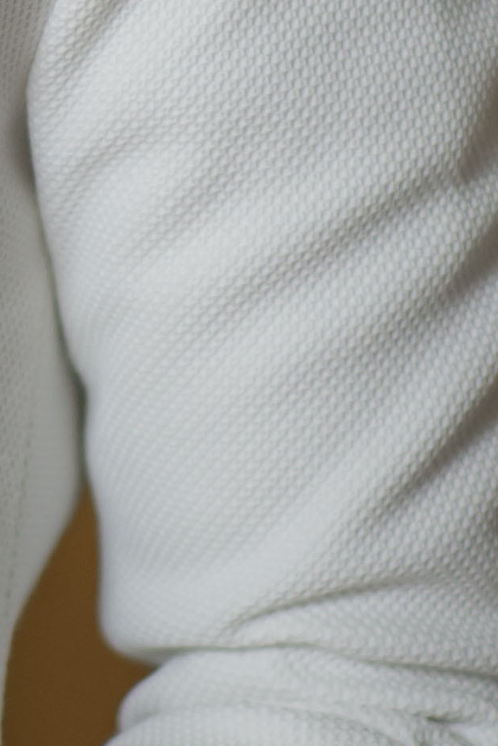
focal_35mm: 547
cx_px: -654
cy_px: -475
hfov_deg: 2.5
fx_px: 11341
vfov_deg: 3.7
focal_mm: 85
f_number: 1.8
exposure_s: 1/200
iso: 500
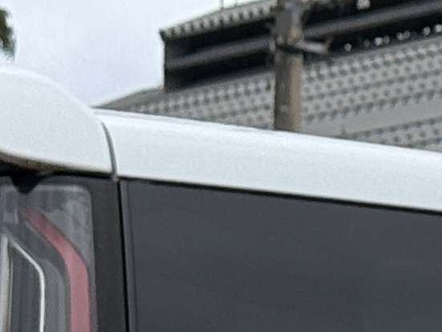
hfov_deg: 5.6
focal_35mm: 351
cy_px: 868
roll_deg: -0.6
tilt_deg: +1.9
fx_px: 4485
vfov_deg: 4.1
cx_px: 706
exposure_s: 1/4587
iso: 64
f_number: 1.78
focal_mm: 6.76
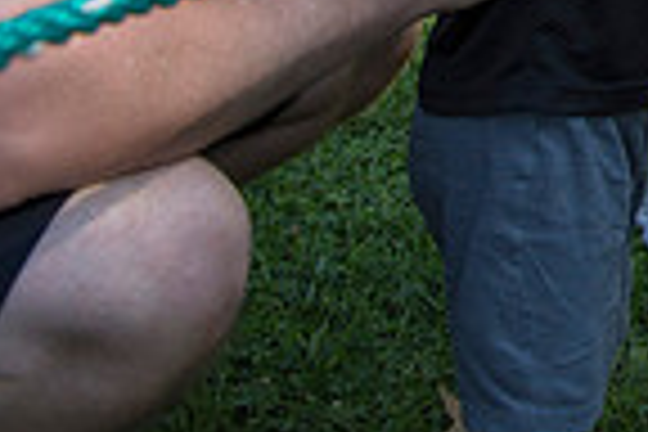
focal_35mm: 97
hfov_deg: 16.8
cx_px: 1224
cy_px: -416
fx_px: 1746
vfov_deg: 12.5
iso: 200
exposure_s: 1/800
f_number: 5.6
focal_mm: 24
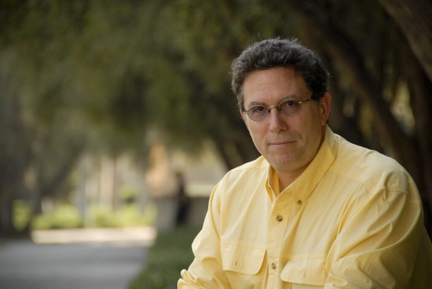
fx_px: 3604
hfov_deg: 6.9
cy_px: 144
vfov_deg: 4.6
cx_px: 216
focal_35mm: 300
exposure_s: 1/200
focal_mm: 200
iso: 400
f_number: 5.6
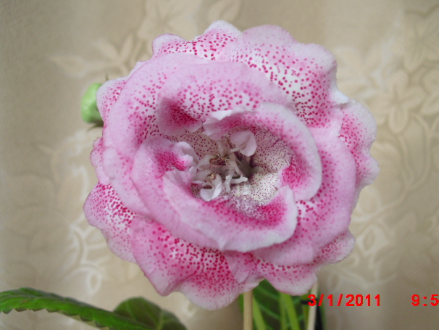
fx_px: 482
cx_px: 229
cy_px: 168
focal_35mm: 38
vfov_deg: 37.7
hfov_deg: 48.9
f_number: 3.1
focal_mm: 6.3
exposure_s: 1/60
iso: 100
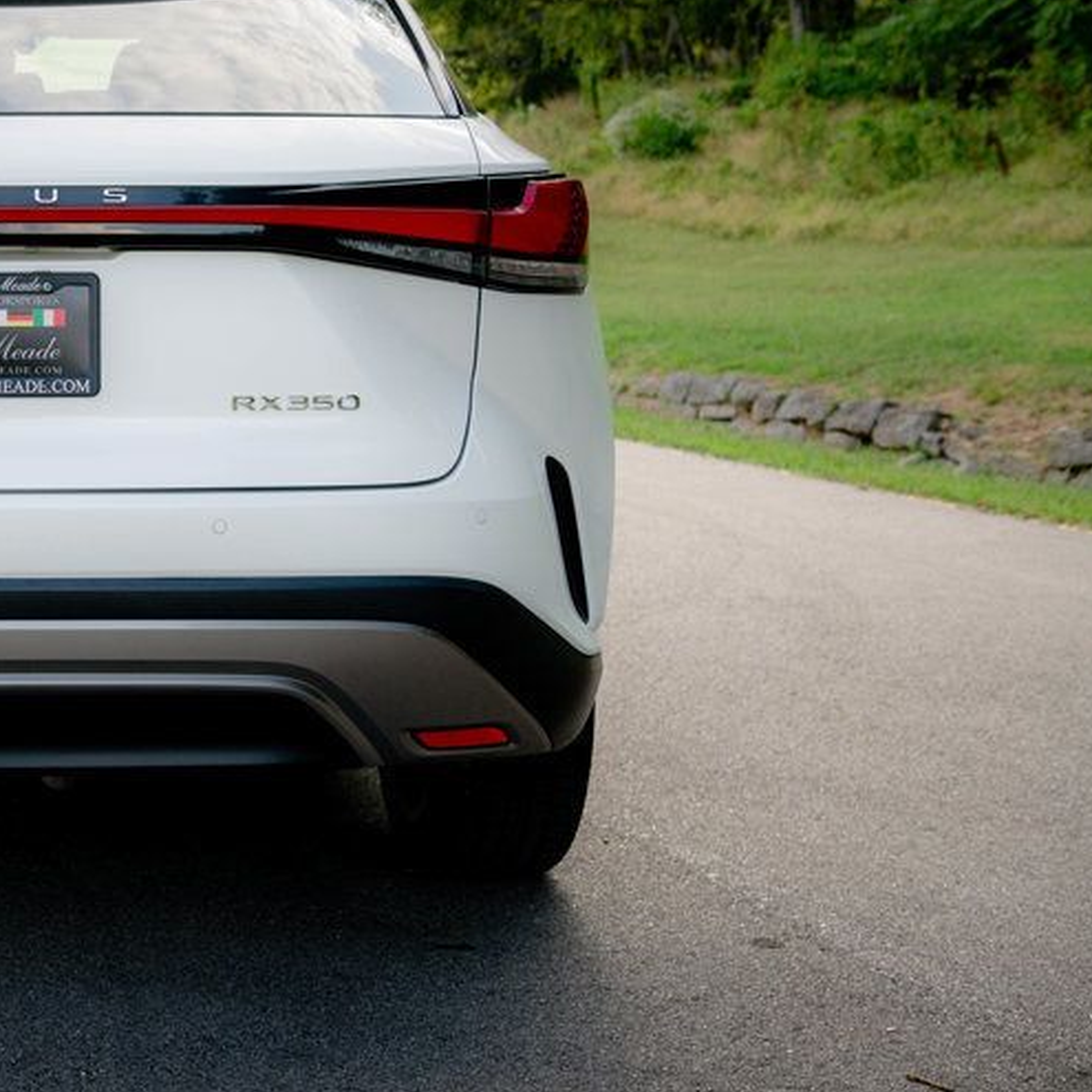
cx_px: -11
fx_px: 2463
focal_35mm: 69
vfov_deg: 24.9
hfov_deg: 23.9
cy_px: 405
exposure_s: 1/500
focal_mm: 38
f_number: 5
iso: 500
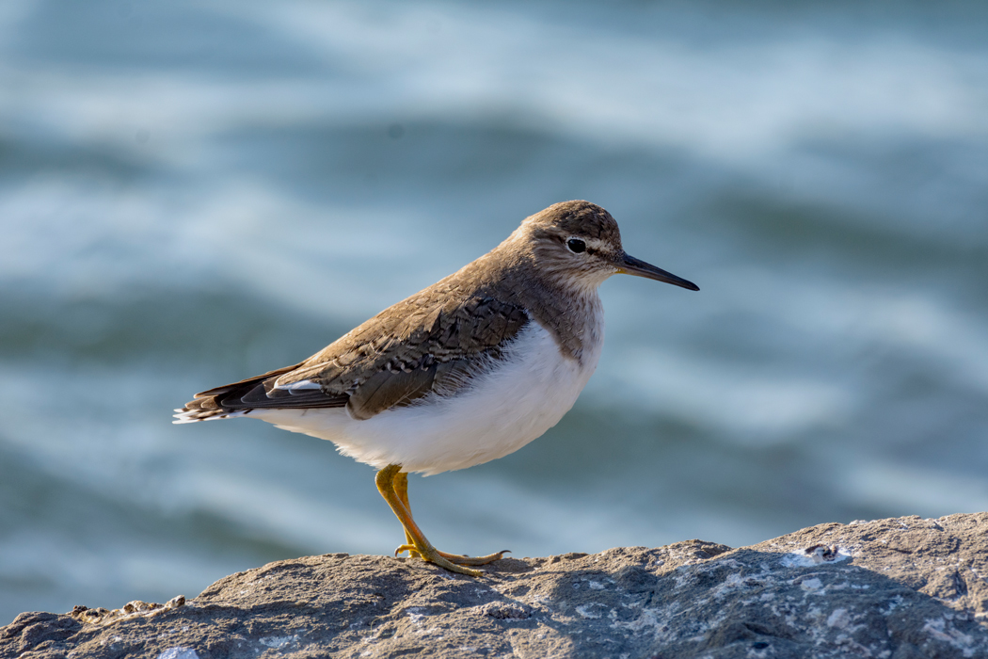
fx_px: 24698
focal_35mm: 900
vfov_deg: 1.5
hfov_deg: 2.3
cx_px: 494
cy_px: 330
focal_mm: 600
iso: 360
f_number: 7.1
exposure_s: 1/500
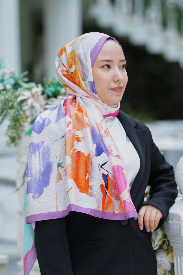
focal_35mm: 115
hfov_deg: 11.9
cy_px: 138
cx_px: 92
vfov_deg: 17.8
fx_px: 877
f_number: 2.8
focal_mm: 115
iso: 100
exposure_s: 1/250
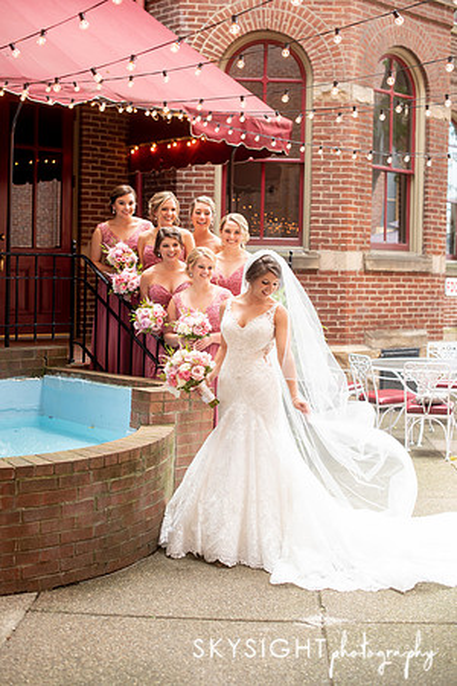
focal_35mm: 50
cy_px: 343
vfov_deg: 39.6
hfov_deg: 27.0
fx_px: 952
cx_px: 228
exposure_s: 1/125
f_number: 3.2
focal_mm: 50
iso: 400
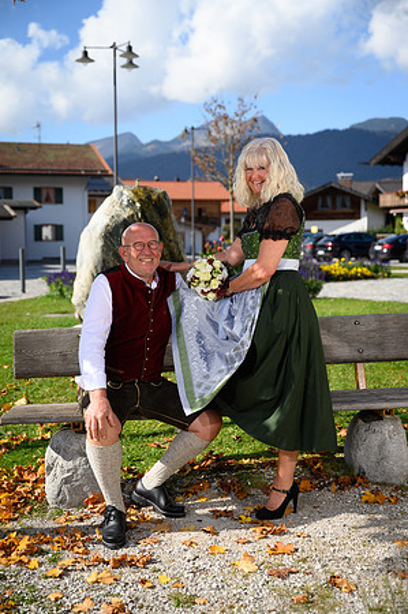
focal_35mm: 48
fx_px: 818
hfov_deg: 28.0
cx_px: 204
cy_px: 307
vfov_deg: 41.2
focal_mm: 48
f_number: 3.2
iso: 100
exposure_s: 1/1250
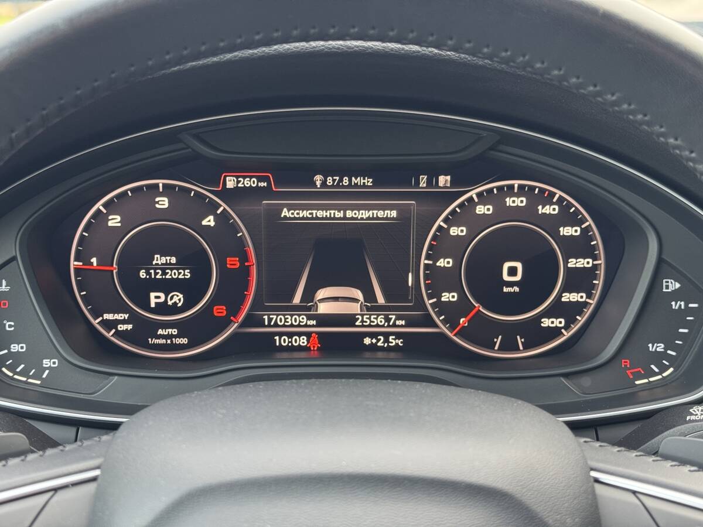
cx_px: 352
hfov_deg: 39.7
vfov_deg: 30.3
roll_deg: +0.4
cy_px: 264
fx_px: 975
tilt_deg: -19.6
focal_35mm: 48
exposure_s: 1/60
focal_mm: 6.76
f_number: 1.78
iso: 160
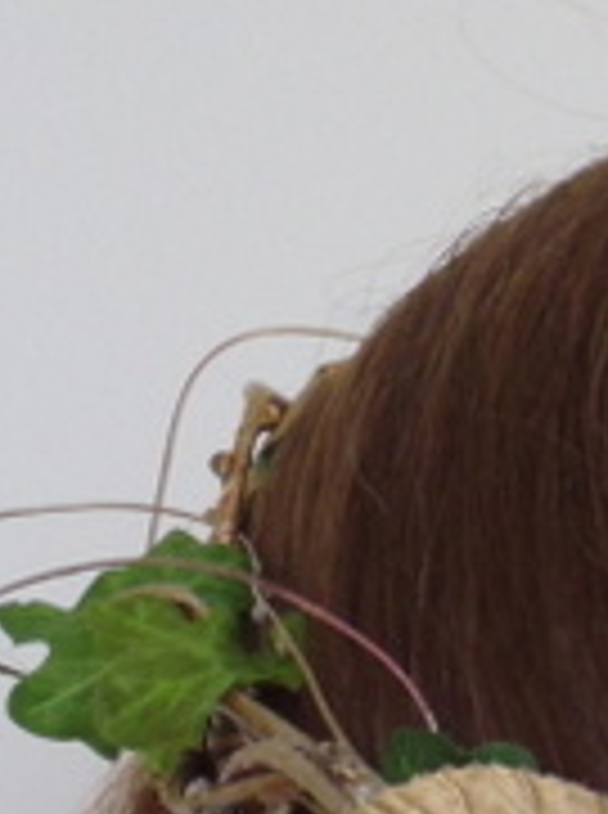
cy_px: 1390
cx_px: 914
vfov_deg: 7.8
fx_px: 5829
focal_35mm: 248
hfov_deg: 5.9
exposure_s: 1/29
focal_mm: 10.04
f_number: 4
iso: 100
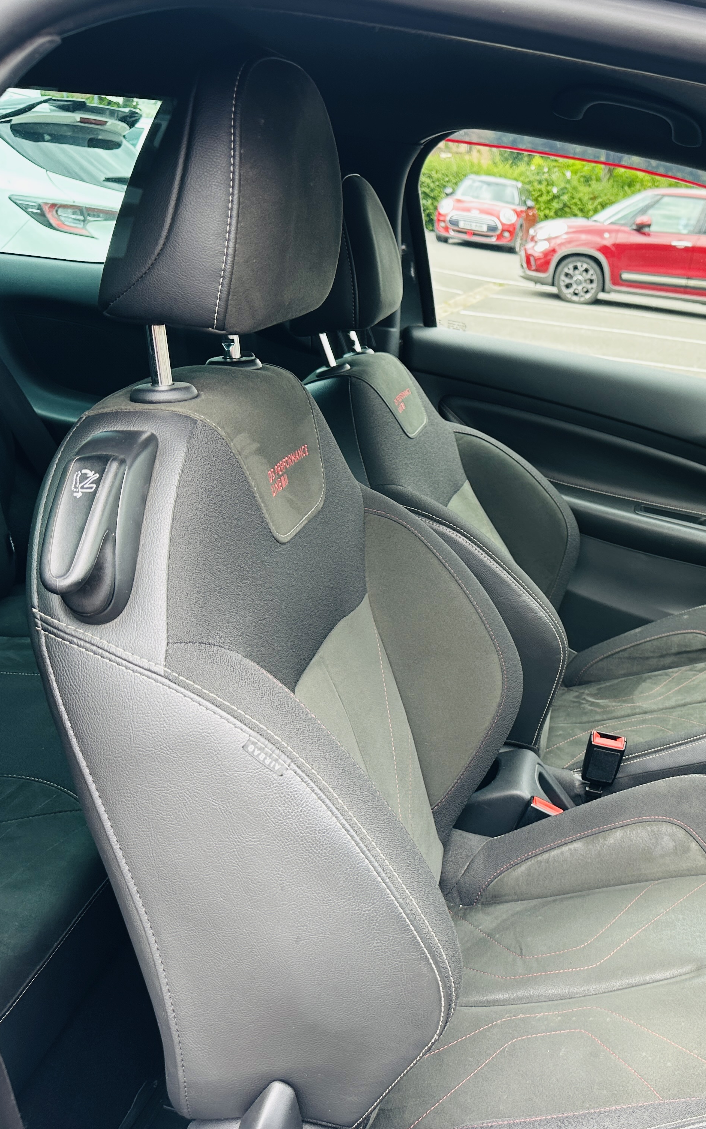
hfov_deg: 34.9
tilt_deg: -15.7
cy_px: 565
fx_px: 1047
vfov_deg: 56.7
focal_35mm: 34
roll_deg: -8.3
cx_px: 651
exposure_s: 1/186
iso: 64
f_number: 1.78
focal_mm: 6.86
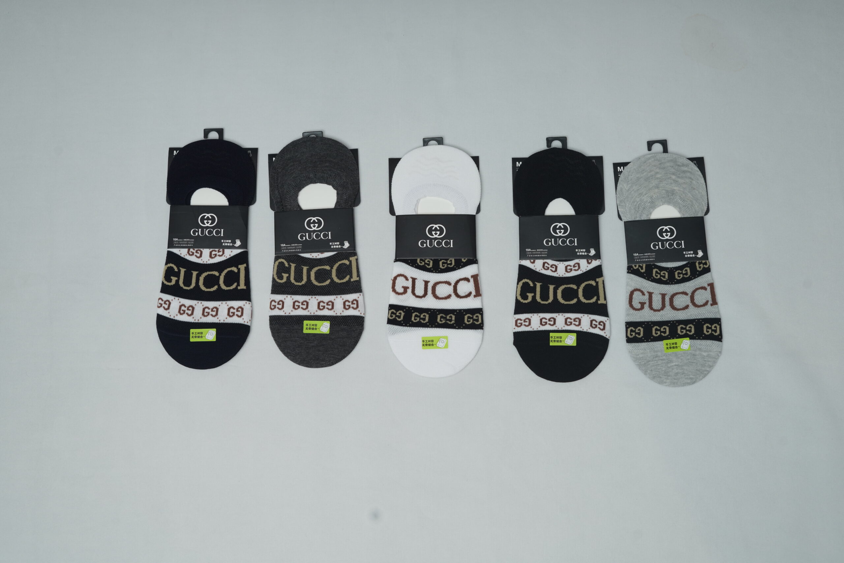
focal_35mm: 50
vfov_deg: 27.0
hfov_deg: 39.6
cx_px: 422
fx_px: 1172
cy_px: 282
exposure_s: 1/200
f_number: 6.3
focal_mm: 50
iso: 320
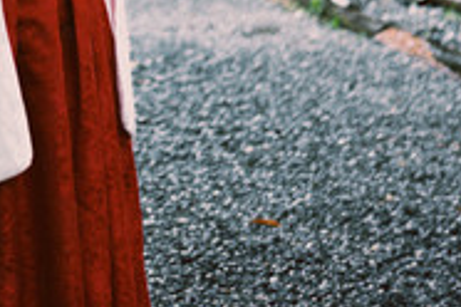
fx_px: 1882
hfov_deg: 13.6
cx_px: -69
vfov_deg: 8.9
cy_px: -255
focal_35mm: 147
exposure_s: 1/160
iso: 400
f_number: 1.4
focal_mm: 35
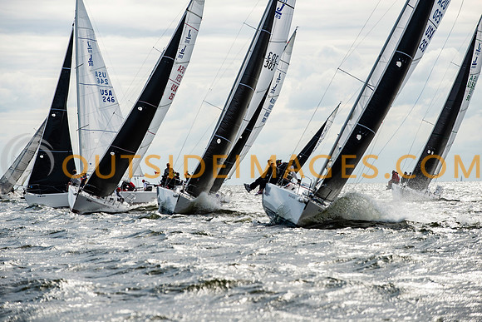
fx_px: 2387
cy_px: 161
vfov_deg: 7.7
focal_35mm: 178
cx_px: 241
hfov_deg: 11.5
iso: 320
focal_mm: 175
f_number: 6.3
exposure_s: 1/1600
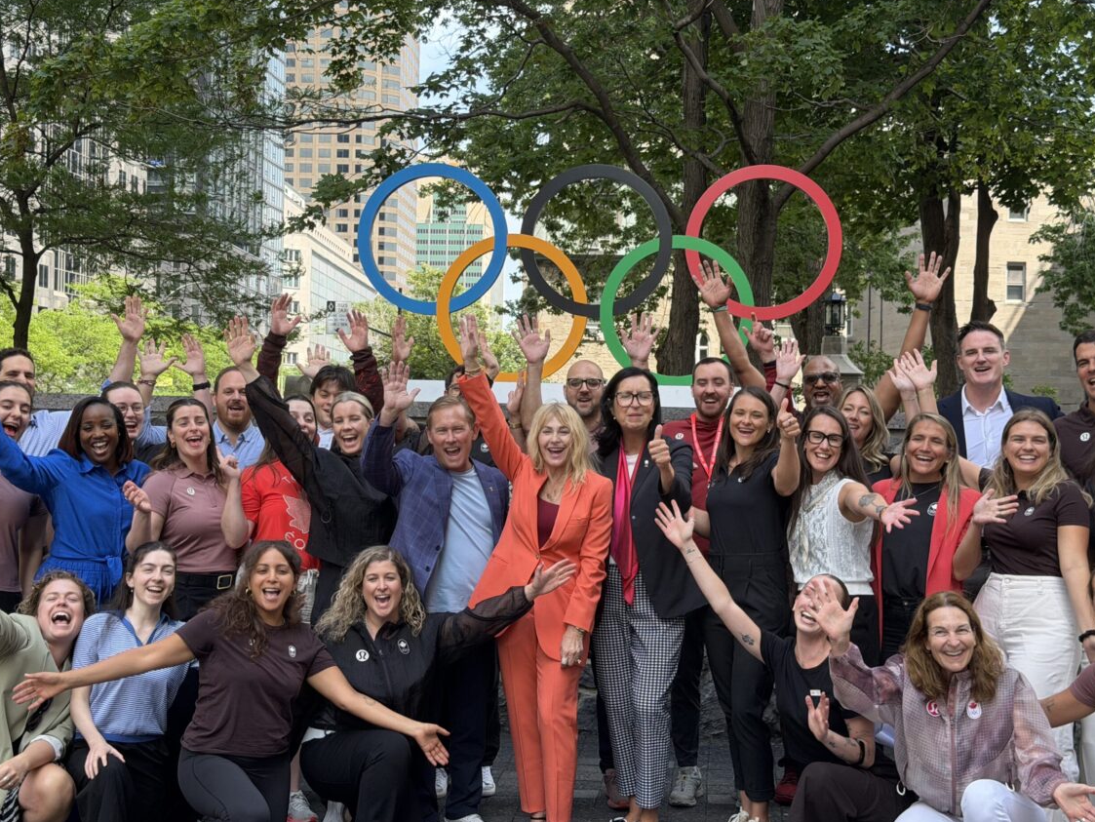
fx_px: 1582
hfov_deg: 38.2
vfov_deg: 29.1
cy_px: 398
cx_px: 539
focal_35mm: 50
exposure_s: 1/1100
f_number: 1.78
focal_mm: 6.76
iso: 100
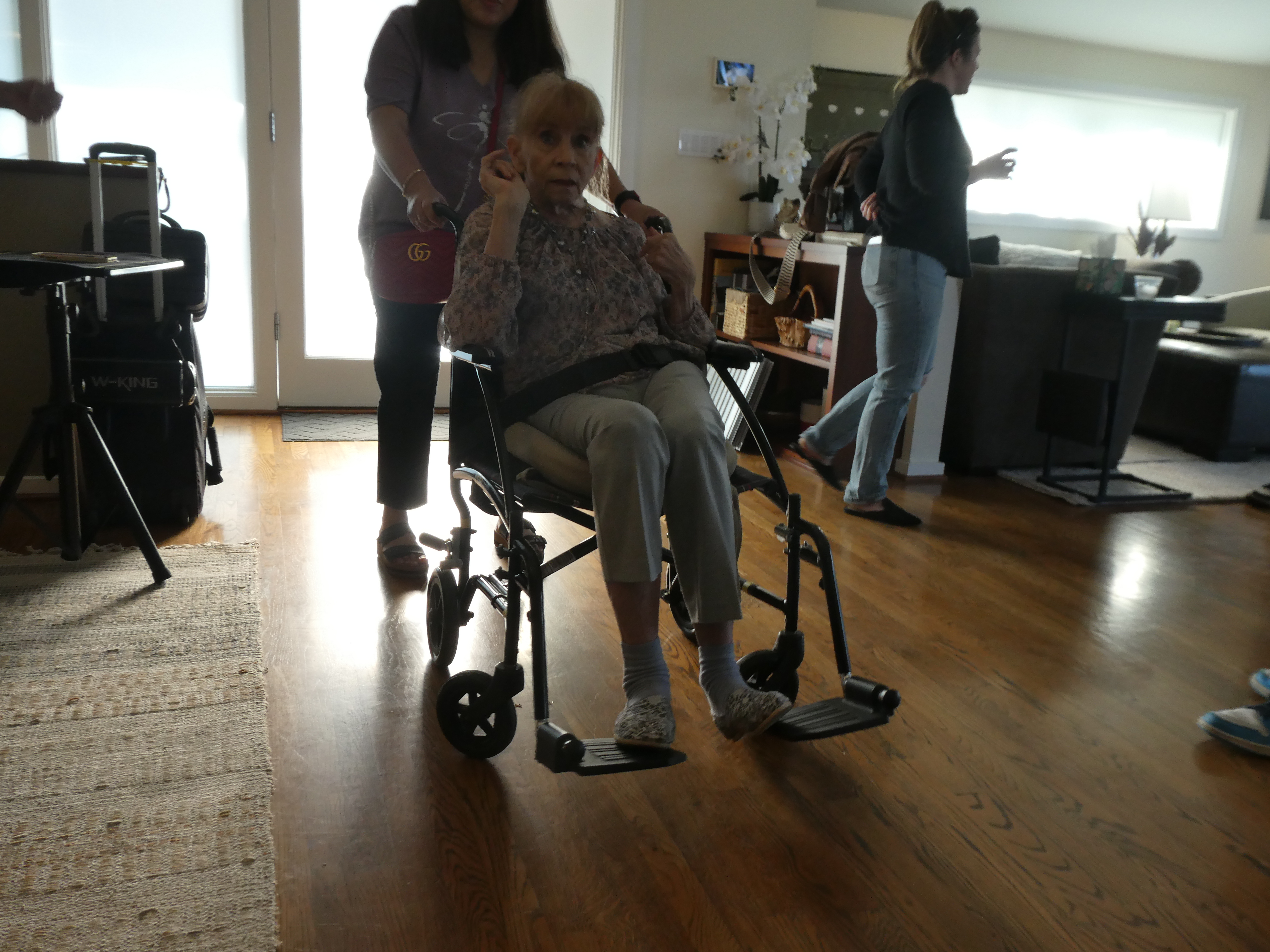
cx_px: 635
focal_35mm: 28
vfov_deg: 49.7
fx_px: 1027
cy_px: 476
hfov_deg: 63.4
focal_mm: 5
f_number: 3.5
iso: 160
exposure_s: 1/80
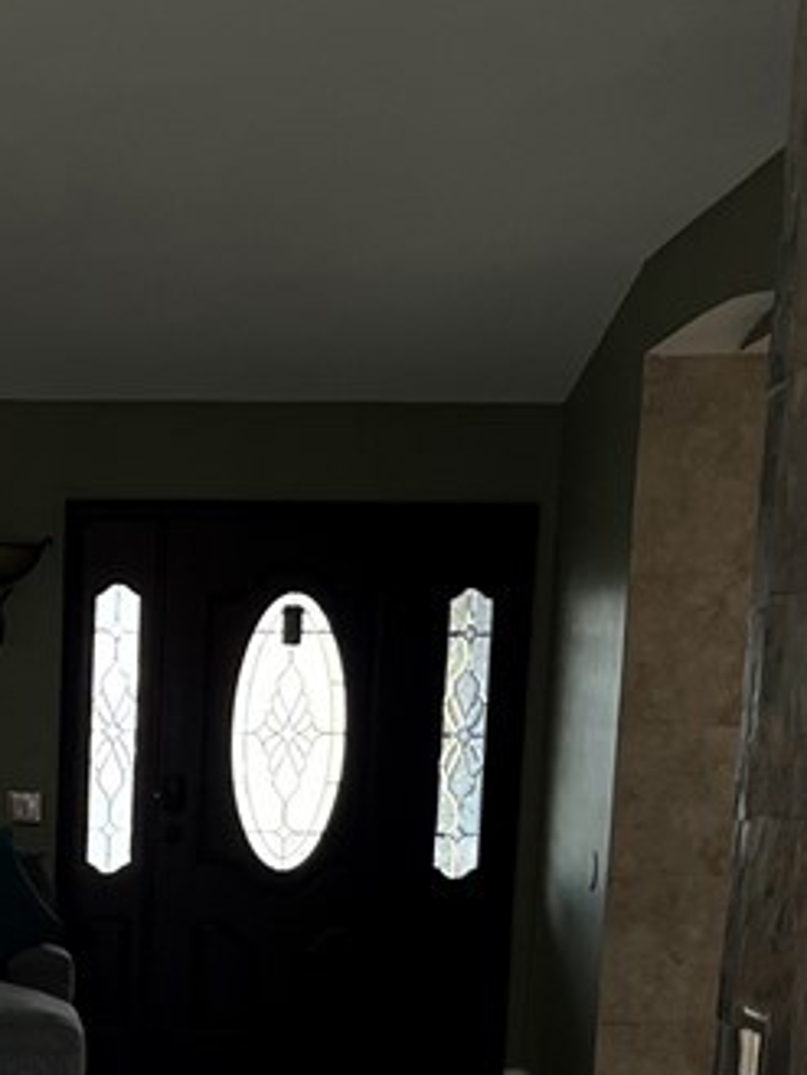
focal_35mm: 81
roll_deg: -0.5
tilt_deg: -9.8
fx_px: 2516
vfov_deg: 22.8
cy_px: 1160
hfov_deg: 17.4
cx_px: -144
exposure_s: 1/121
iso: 125
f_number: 1.6
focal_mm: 5.1
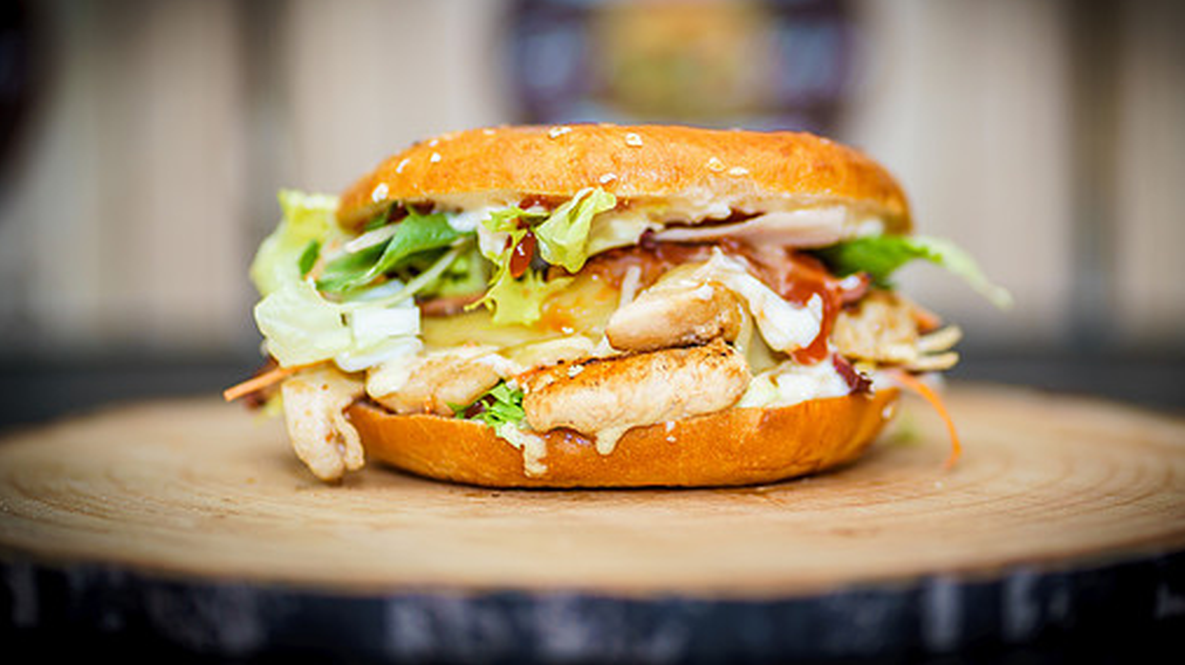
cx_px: 656
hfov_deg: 19.0
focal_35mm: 113
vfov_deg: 10.7
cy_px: 207
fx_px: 3549
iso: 100
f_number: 1.8
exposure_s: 1/80
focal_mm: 85
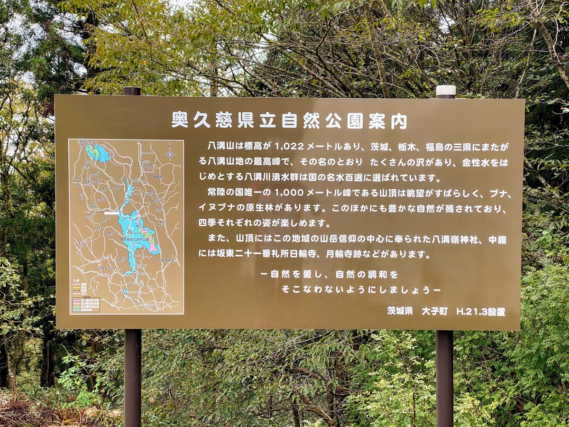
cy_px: 214
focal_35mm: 52
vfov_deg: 28.0
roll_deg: +0.1
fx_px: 855
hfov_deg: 36.8
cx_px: 284
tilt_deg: -3.9
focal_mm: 6
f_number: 2
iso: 20
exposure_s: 1/177
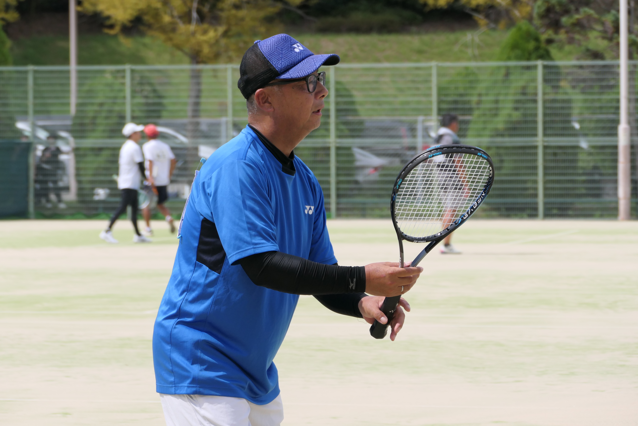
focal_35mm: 175
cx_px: 319
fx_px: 3101
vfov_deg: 7.8
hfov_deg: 11.7
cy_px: 213
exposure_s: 1/3200
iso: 320
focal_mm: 63.88
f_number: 4
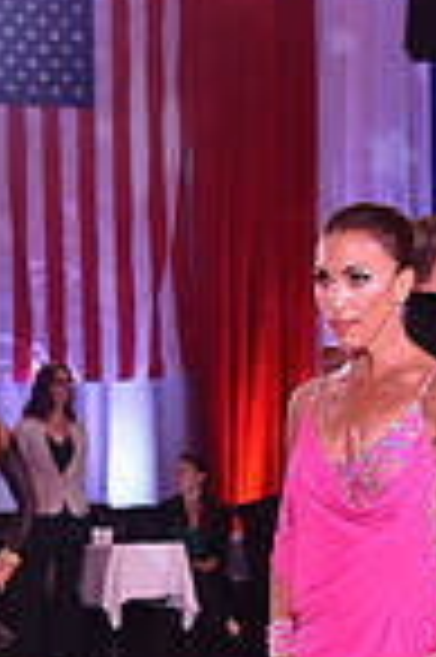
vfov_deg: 13.0
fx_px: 2749
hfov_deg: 9.0
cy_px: 914
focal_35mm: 151
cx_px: -7
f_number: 4.5
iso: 1250
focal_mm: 38
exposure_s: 1/250
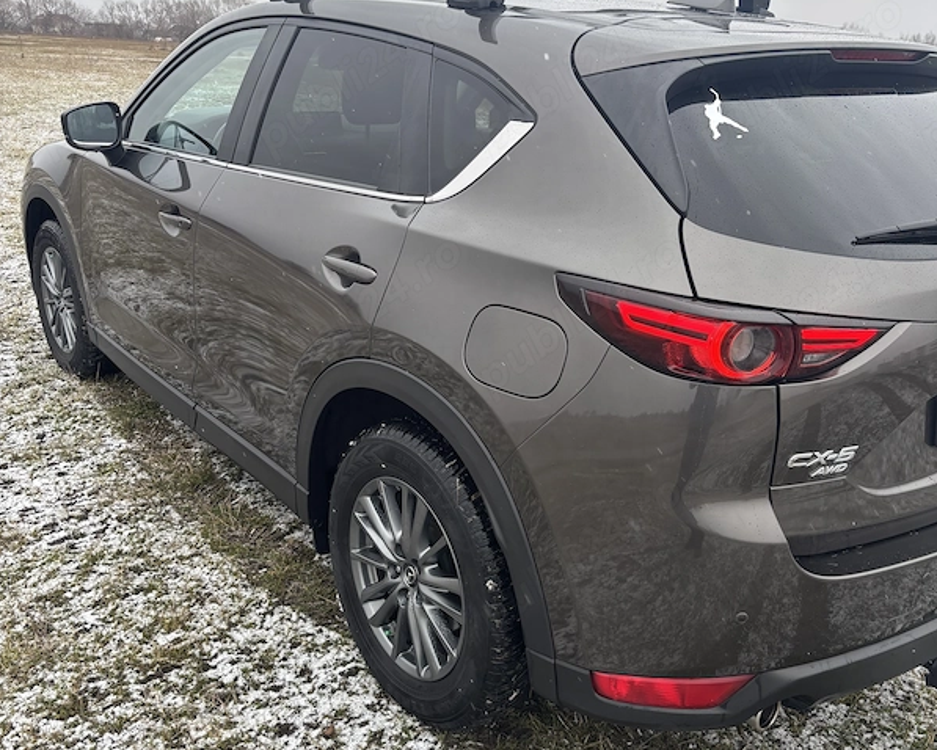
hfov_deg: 52.8
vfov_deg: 43.4
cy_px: 367
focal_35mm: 34
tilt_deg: -18.0
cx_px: 469
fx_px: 943
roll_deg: -4.0
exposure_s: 1/292
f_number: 1.6
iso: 50
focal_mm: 5.96
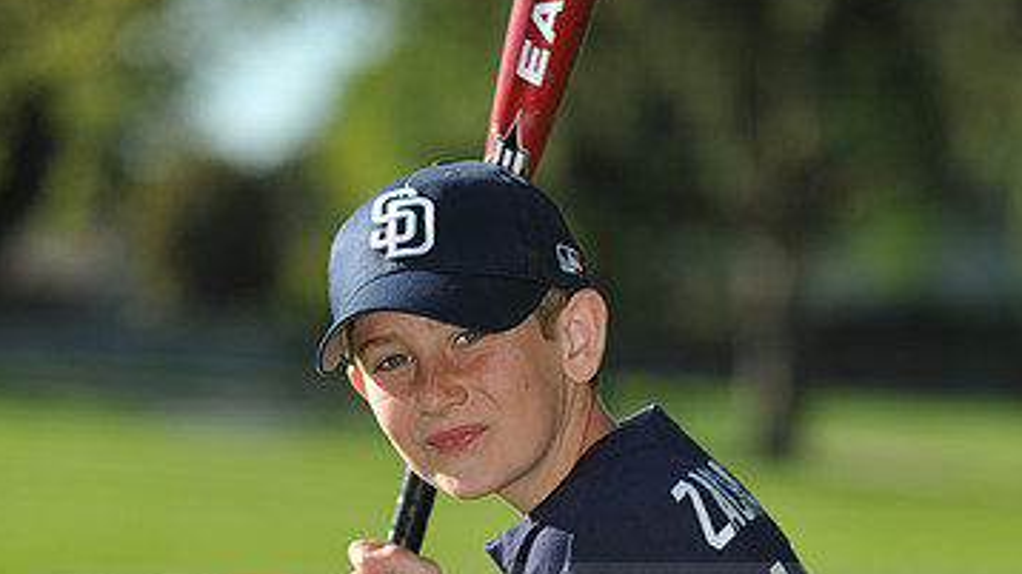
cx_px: 534
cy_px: 603
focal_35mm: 246
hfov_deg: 8.8
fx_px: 6663
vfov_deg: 4.9
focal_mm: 145
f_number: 4
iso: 200
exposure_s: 1/1600
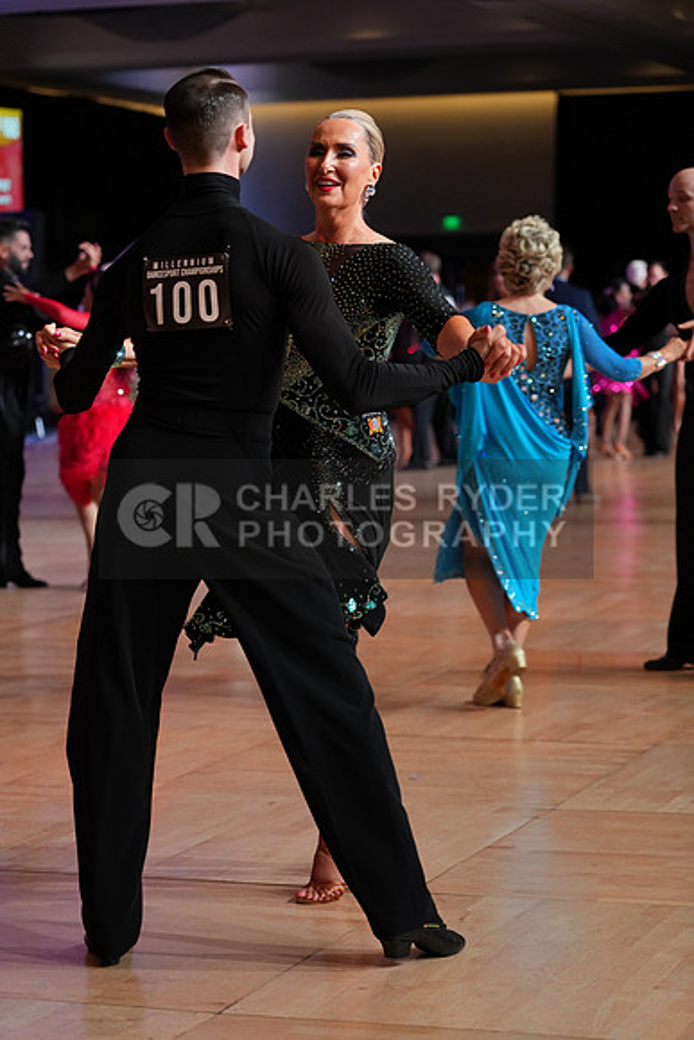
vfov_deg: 20.8
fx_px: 2832
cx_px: 347
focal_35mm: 98
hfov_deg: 14.0
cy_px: 520
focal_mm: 98
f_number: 4
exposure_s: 1/200
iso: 2000
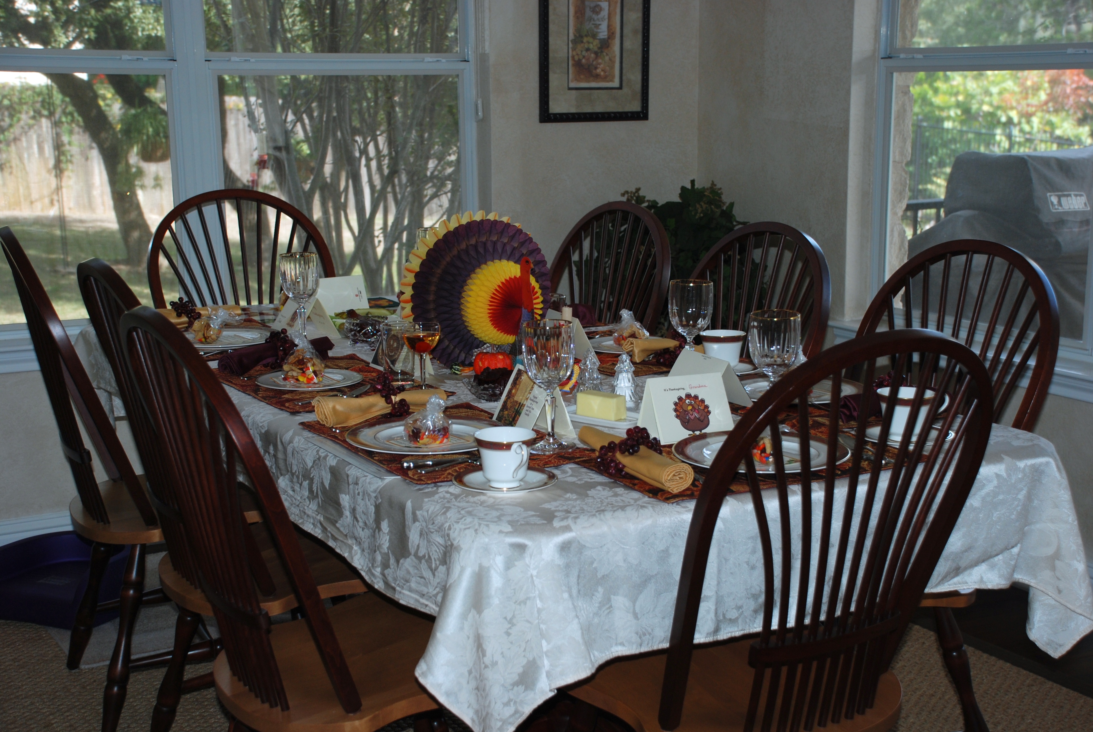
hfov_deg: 37.8
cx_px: 546
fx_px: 1596
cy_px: 366
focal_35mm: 52
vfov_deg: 25.8
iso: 200
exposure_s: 1/60
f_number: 4.5
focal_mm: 35
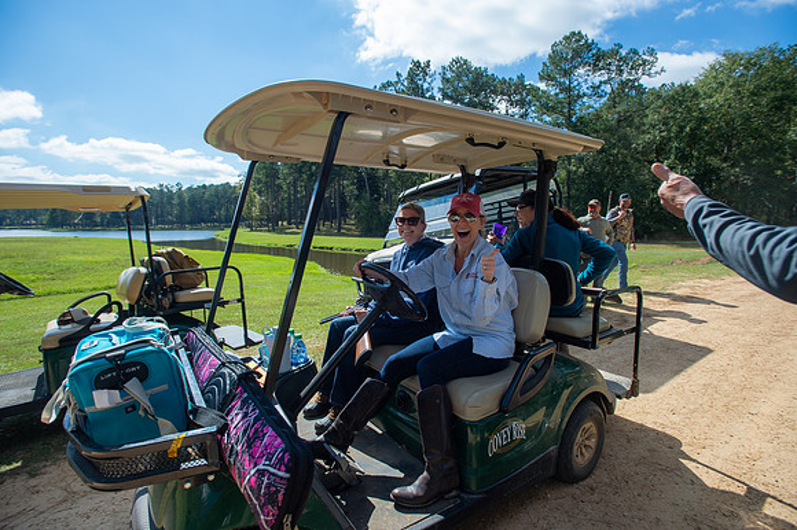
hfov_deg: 93.3
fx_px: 376
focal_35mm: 17
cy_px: 265
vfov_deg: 70.4
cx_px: 398
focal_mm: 17
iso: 160
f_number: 5.6
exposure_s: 1/800
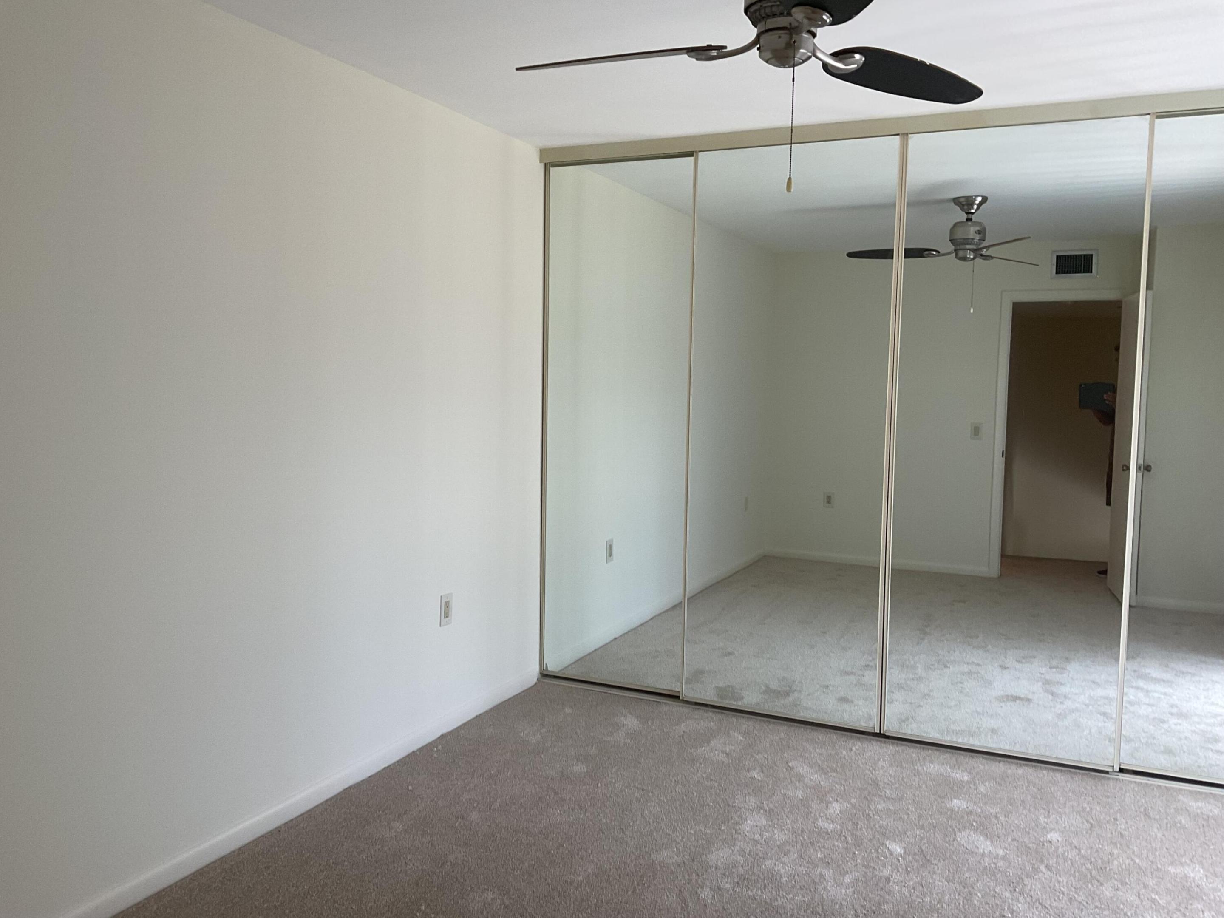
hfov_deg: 61.7
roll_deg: -2.4
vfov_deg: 48.2
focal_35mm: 29
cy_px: 459
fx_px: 1025
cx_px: 612
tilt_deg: -4.0
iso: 64
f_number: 1.8
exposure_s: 1/120
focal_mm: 3
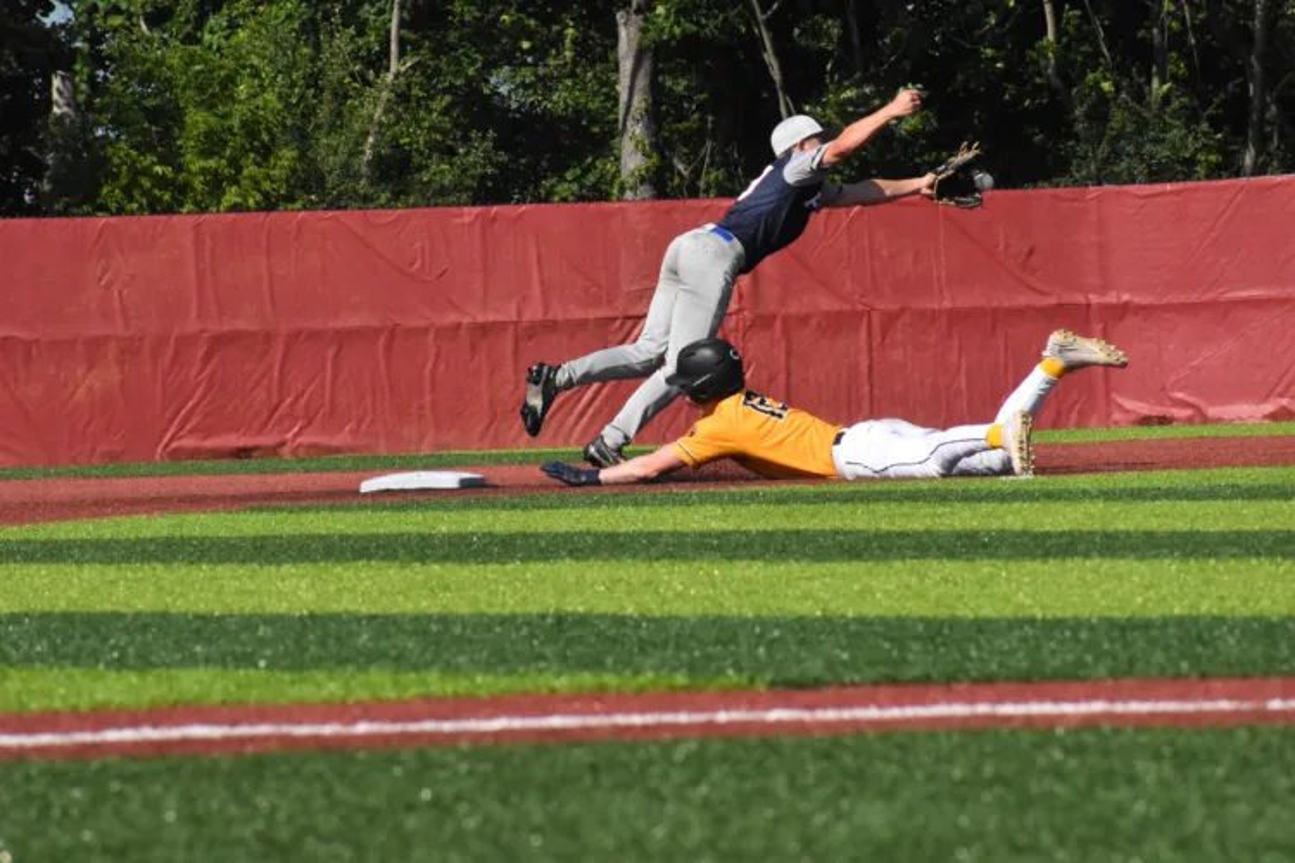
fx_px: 11330
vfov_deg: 4.4
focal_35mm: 315
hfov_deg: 6.5
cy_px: 432
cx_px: 648
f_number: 16
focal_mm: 210
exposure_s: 1/4000
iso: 3200
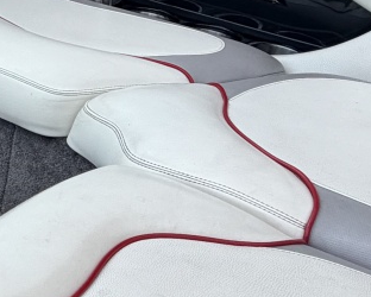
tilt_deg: -26.9
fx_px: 769
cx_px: -278
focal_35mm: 70
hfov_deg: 20.3
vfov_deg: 21.8
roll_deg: +0.6
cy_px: 108
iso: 40
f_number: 2.2
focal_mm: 2.22
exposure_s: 1/760
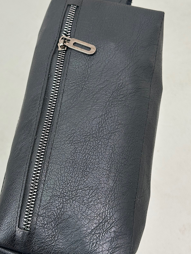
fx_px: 449
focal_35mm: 61
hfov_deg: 24.0
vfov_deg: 31.7
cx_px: 77
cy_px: 121
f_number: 1.78
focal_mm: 6.86
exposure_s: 1/100
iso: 50
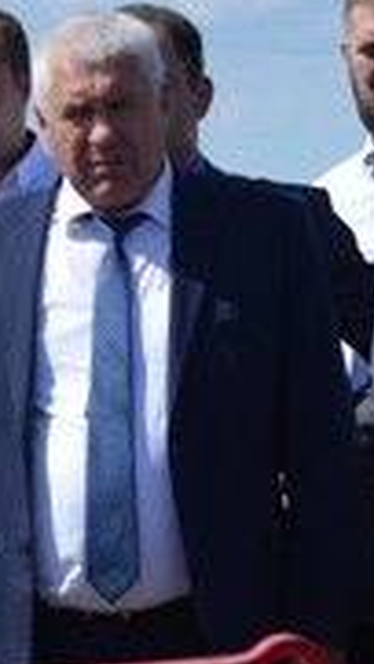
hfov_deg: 4.4
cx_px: -81
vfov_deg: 7.9
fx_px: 4806
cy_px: 607
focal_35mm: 273
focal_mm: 46
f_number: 5
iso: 125
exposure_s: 1/800
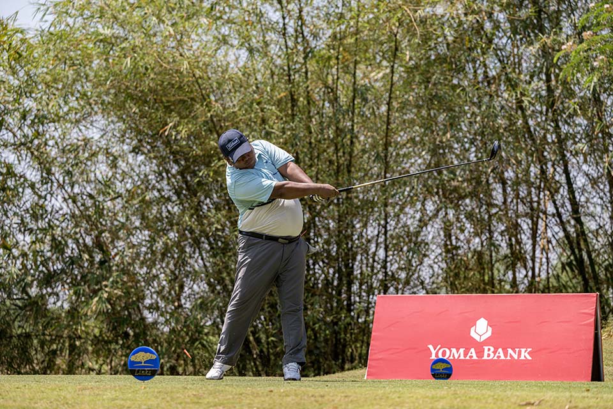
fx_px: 1652
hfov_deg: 21.0
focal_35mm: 97
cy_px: 204
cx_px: 306
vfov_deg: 14.1
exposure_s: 1/4000
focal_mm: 97
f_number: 3.2
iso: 720
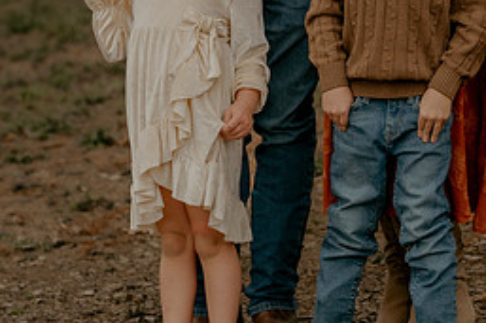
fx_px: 2590
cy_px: -17
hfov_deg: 10.7
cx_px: 367
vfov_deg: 7.1
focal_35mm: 192
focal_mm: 85
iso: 200
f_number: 2.8
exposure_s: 1/320
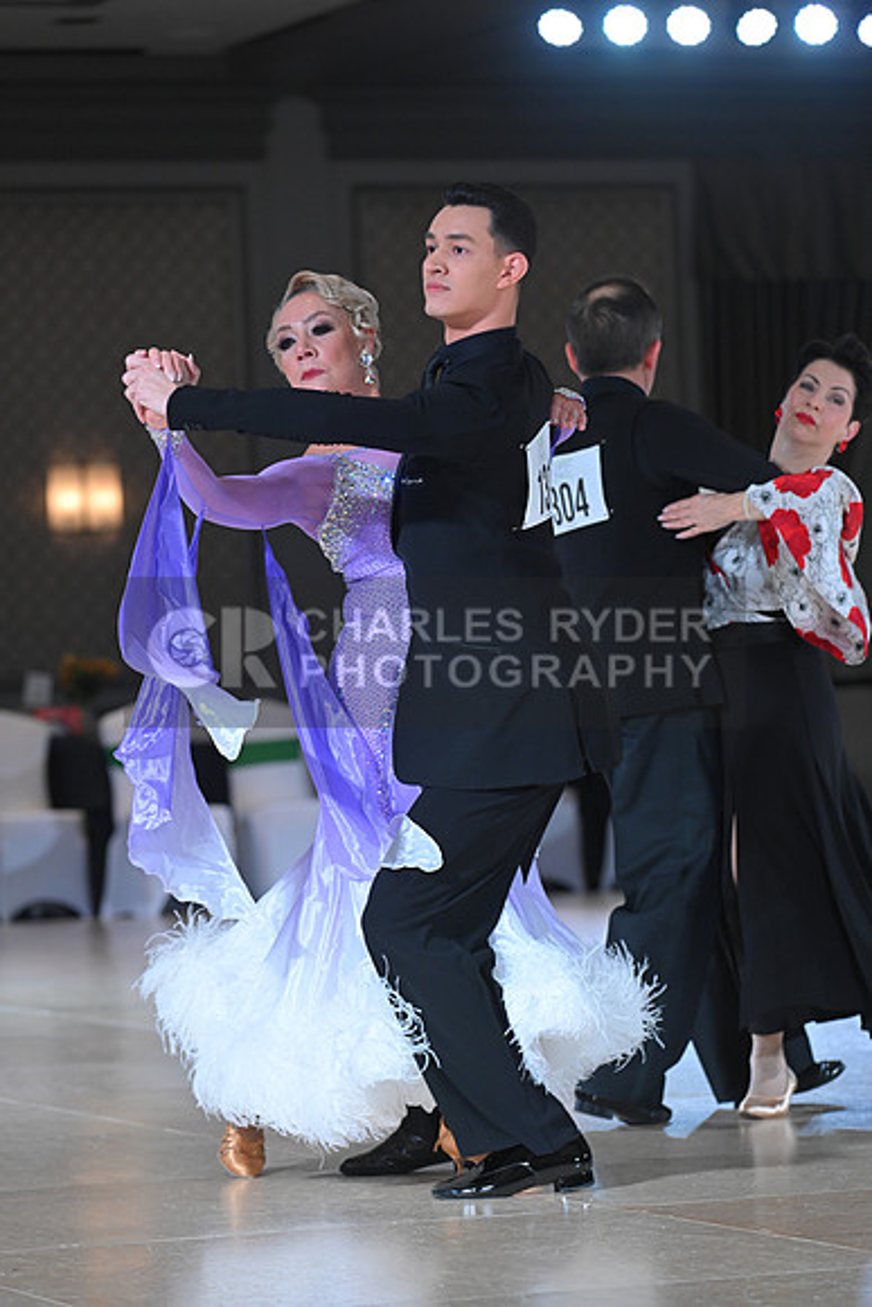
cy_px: 654
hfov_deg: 8.9
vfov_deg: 13.2
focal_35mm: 155
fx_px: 5628
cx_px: 436
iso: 1600
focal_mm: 155
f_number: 5
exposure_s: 1/400
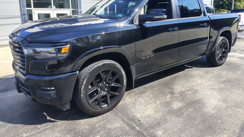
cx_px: 126
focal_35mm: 27
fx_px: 175
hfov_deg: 69.8
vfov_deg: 42.4
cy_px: 47
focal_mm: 5.56
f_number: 1.8
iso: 100
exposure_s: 1/542
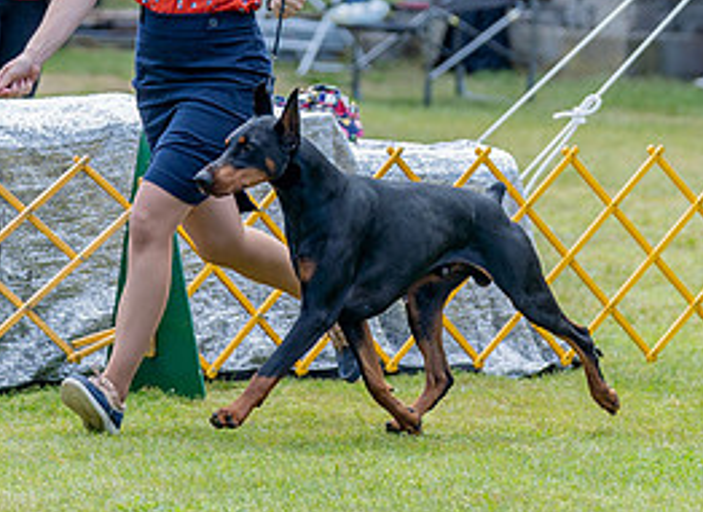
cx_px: 322
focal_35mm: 434
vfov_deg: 3.4
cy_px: -63
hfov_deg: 4.6
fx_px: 8726
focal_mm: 143
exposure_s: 1/800
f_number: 2.8
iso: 100
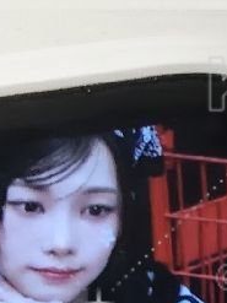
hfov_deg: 6.7
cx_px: 540
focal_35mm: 210
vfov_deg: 8.9
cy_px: 597
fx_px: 1838
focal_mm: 3.96
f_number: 1.8
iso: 160
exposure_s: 1/30
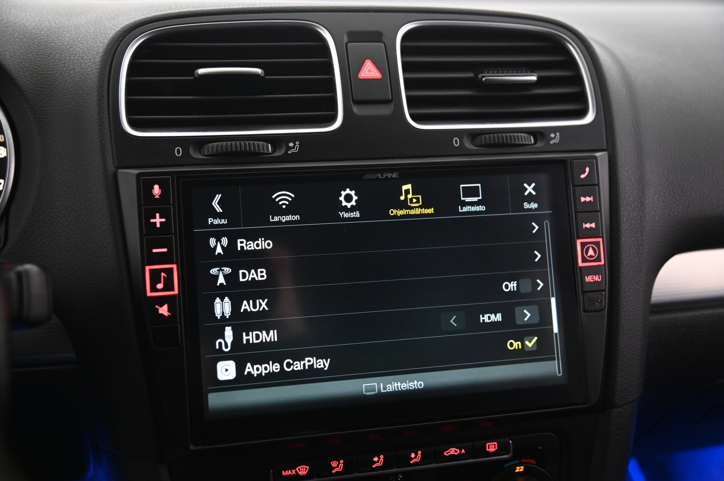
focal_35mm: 40
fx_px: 804
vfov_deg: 33.3
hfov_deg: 48.5
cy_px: 240
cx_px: 362
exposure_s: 1/20
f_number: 4
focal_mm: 40
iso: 2000
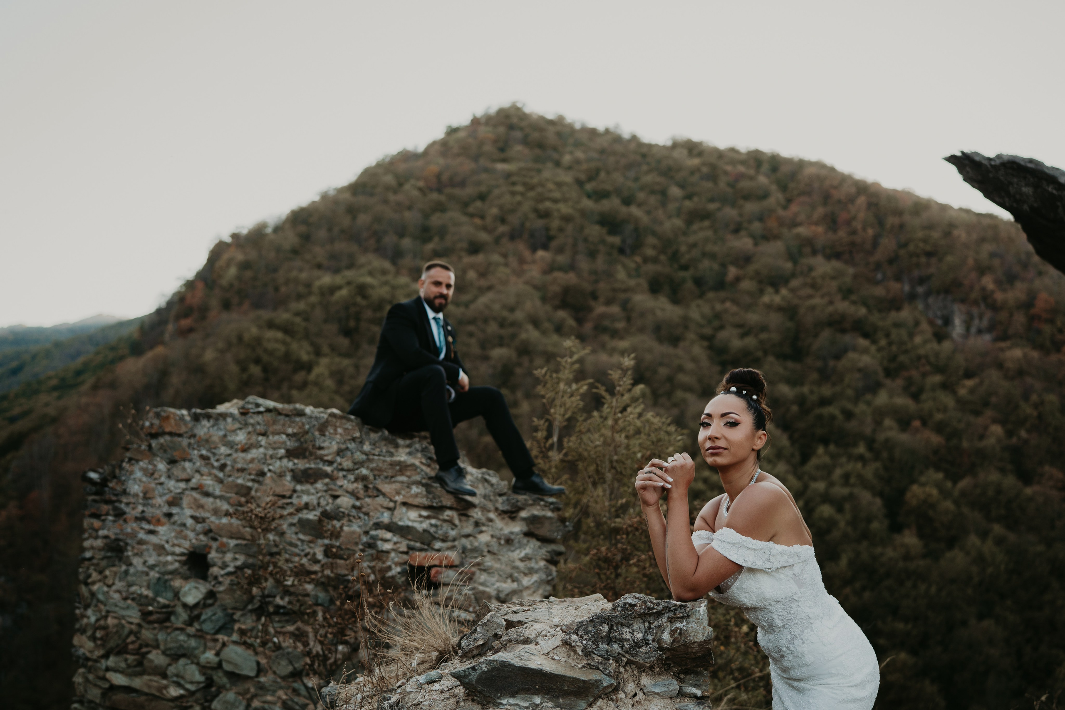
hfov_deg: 54.4
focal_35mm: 35
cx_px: 532
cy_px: 355
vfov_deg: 37.9
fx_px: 1035
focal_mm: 35
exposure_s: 1/800
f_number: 2.2
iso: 320
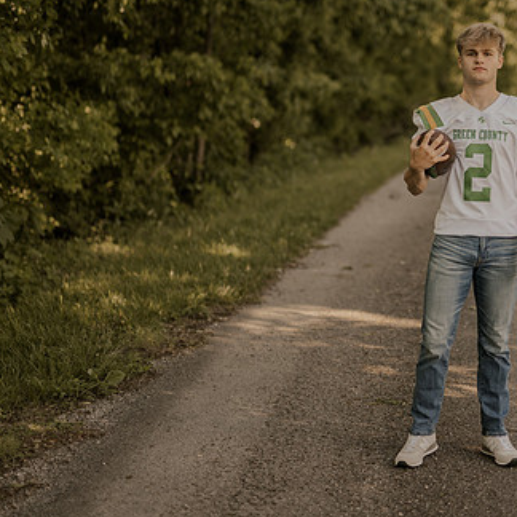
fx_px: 1284
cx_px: 418
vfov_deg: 22.7
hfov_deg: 22.4
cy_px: 221
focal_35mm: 76
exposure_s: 1/640
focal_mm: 50
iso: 100
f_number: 1.8
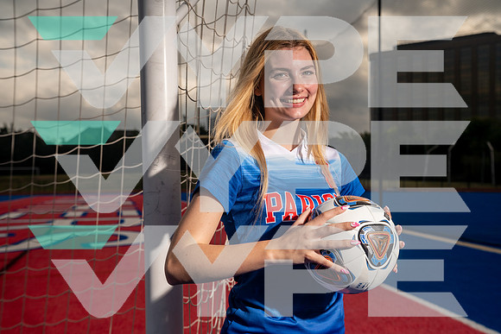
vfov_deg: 29.3
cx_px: 250
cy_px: 167
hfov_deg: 42.7
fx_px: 640
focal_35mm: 46
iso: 100
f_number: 5.6
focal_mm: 46
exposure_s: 1/250
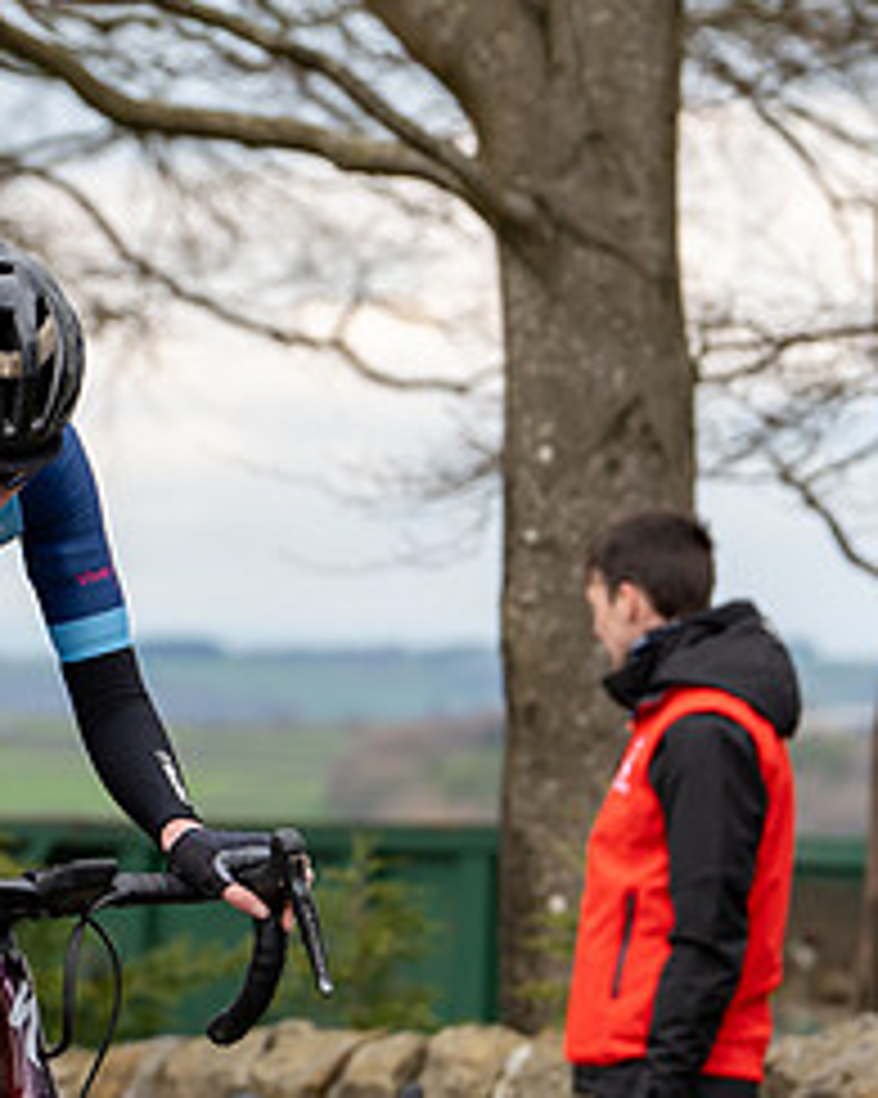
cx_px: 0
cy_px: 538
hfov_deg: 6.4
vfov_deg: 8.1
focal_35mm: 239
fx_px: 7768
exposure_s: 1/640
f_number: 4
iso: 200
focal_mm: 107
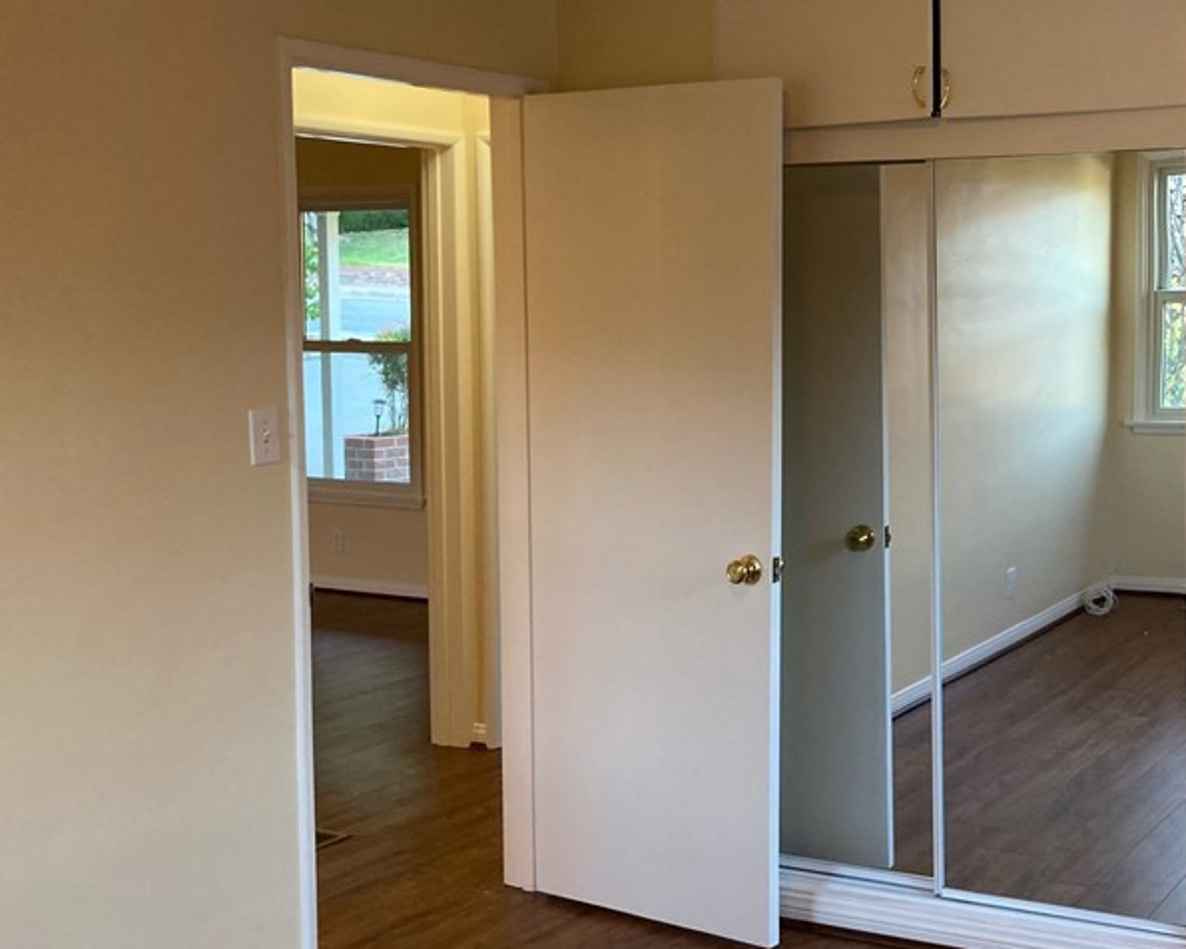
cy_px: 381
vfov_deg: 32.0
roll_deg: -0.5
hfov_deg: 37.9
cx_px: 969
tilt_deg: -2.8
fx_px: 1650
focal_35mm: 47
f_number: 1.8
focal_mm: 3.99
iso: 80
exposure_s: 1/60
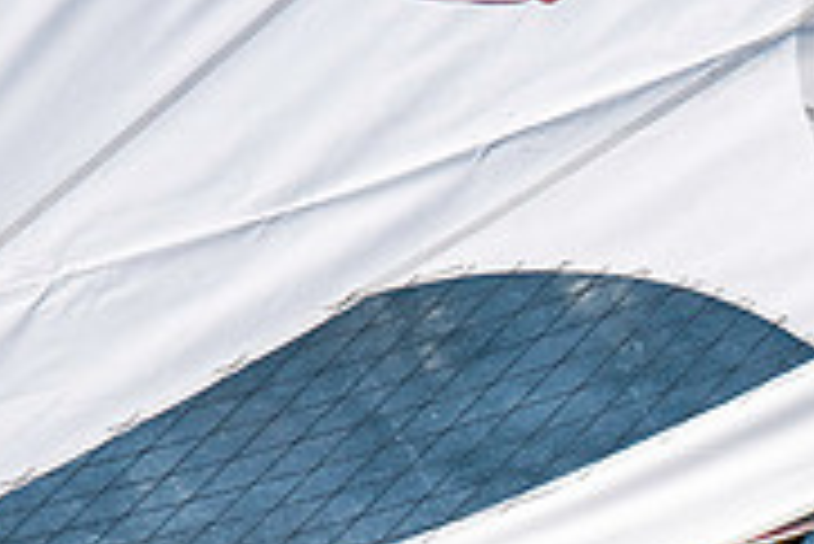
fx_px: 32563
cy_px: 614
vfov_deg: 1.0
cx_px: 913
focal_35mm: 1439
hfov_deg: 1.4
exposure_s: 1/5000
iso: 400
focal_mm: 300
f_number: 5.6
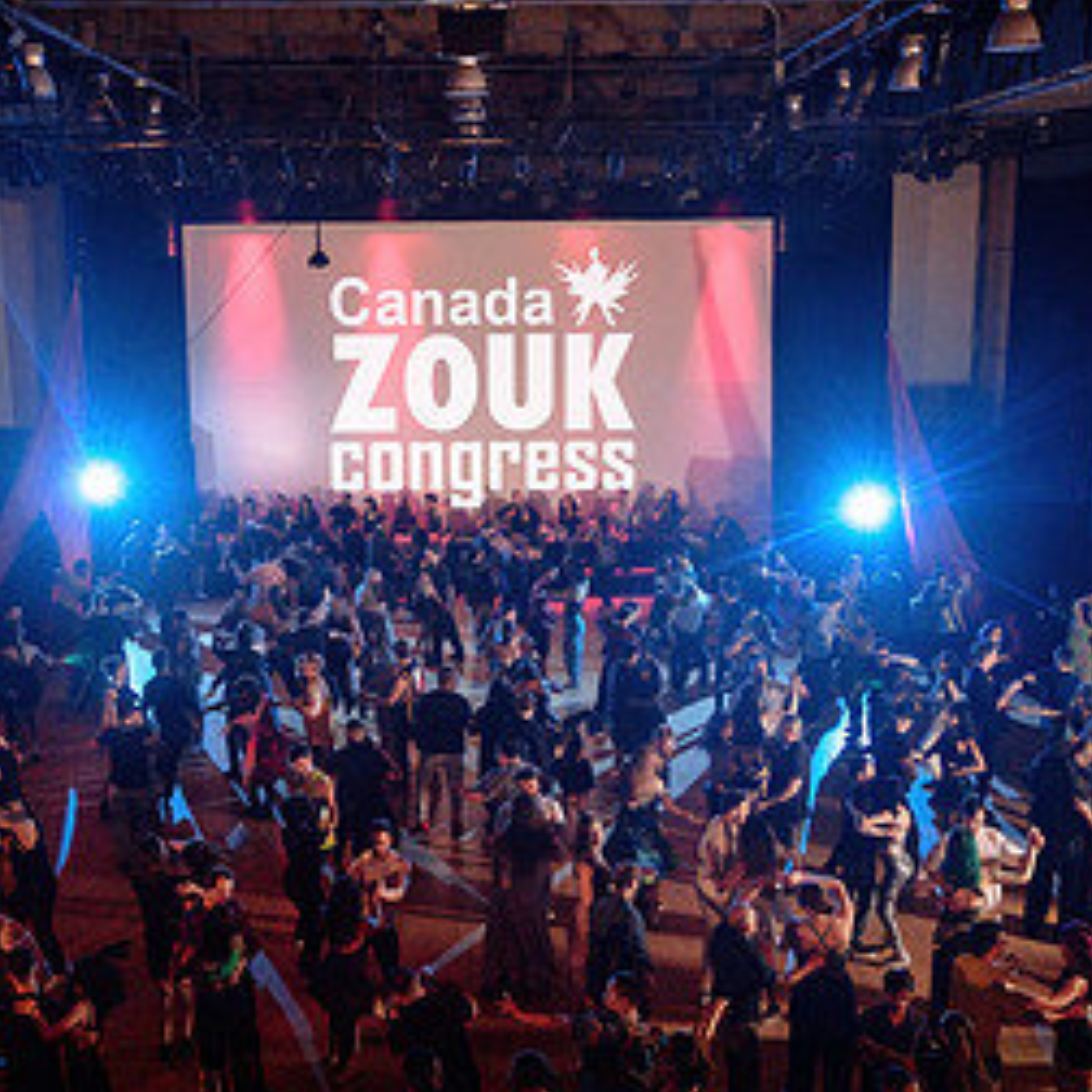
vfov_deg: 36.0
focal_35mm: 47
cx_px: 485
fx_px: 1677
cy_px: 587
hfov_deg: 36.0
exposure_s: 1/50
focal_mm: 24
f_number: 3.5
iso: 800
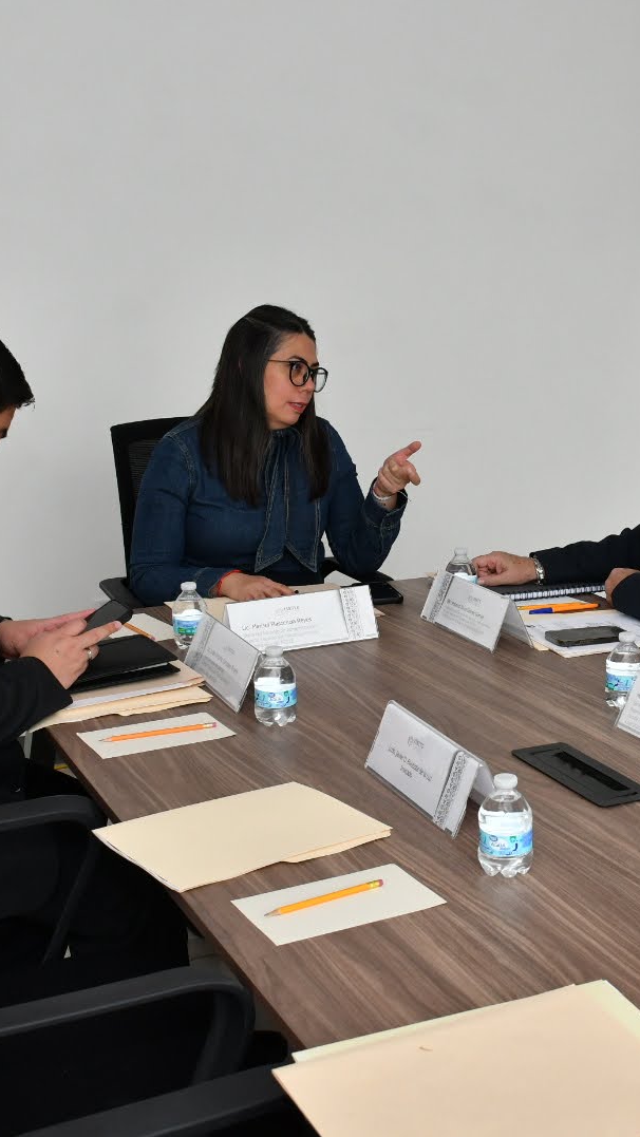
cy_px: 568
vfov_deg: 39.9
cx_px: 477
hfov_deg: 22.8
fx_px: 1568
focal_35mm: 52
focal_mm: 22
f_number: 5.6
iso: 800
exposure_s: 1/100
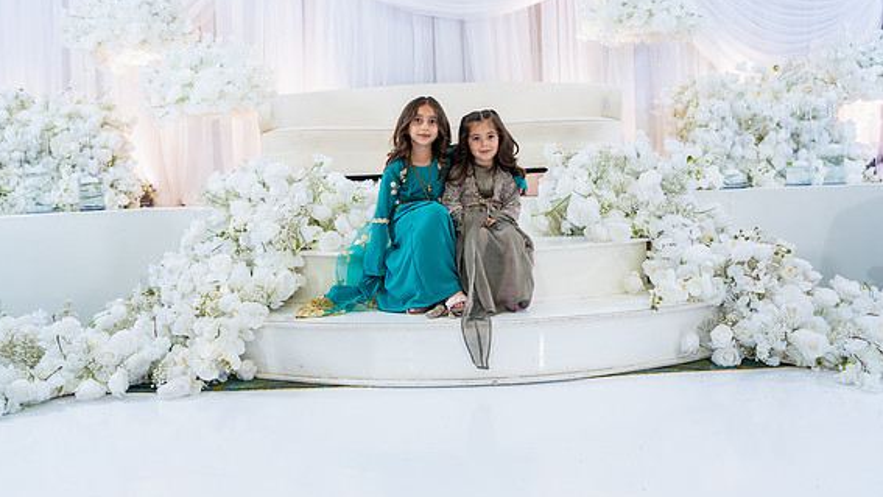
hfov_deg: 64.3
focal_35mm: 30
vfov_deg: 38.9
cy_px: 219
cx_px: 441
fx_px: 702
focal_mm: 28
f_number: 2.8
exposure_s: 1/160
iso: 500
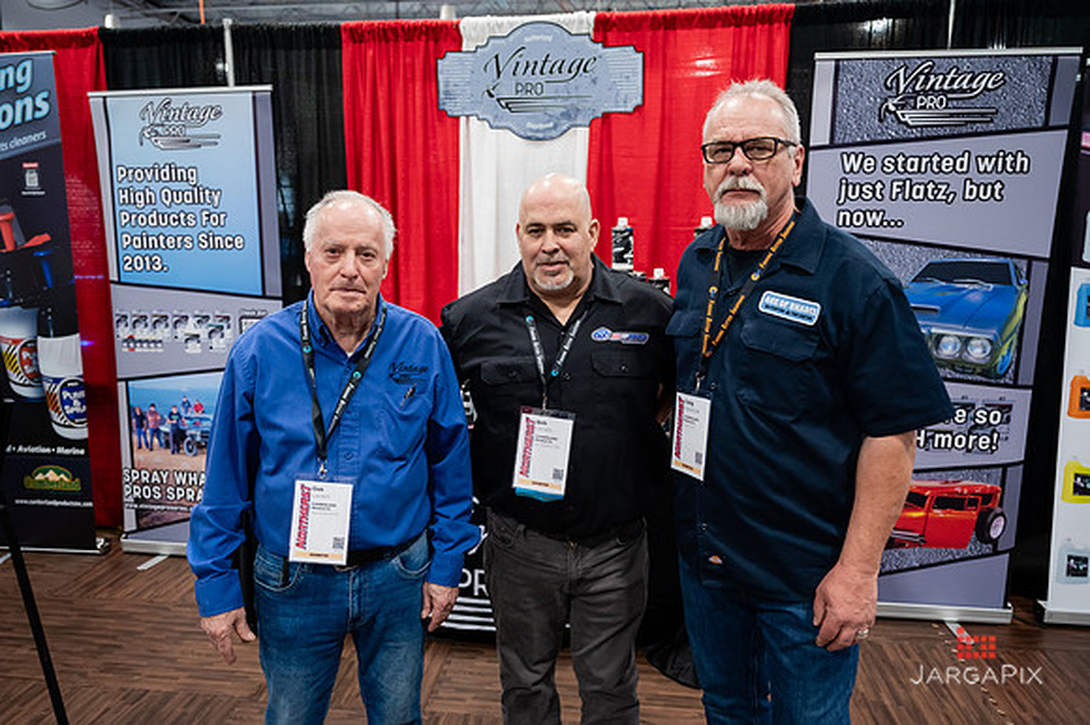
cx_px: 536
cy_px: 350
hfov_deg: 70.9
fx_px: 765
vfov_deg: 50.7
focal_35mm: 25
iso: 3200
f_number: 3.2
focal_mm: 24
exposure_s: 1/200
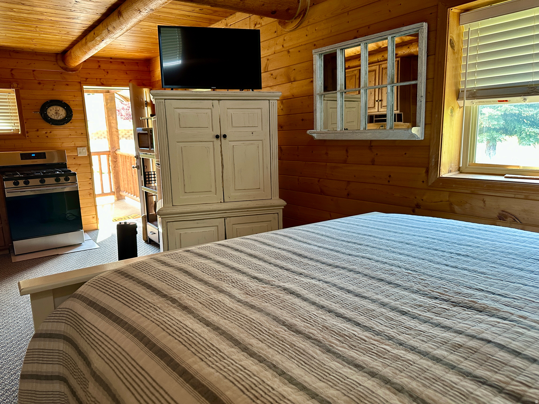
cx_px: 270
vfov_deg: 56.8
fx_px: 374
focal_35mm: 24
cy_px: 202
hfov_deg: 71.6
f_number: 1.78
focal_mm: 6.86
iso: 250
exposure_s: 1/100
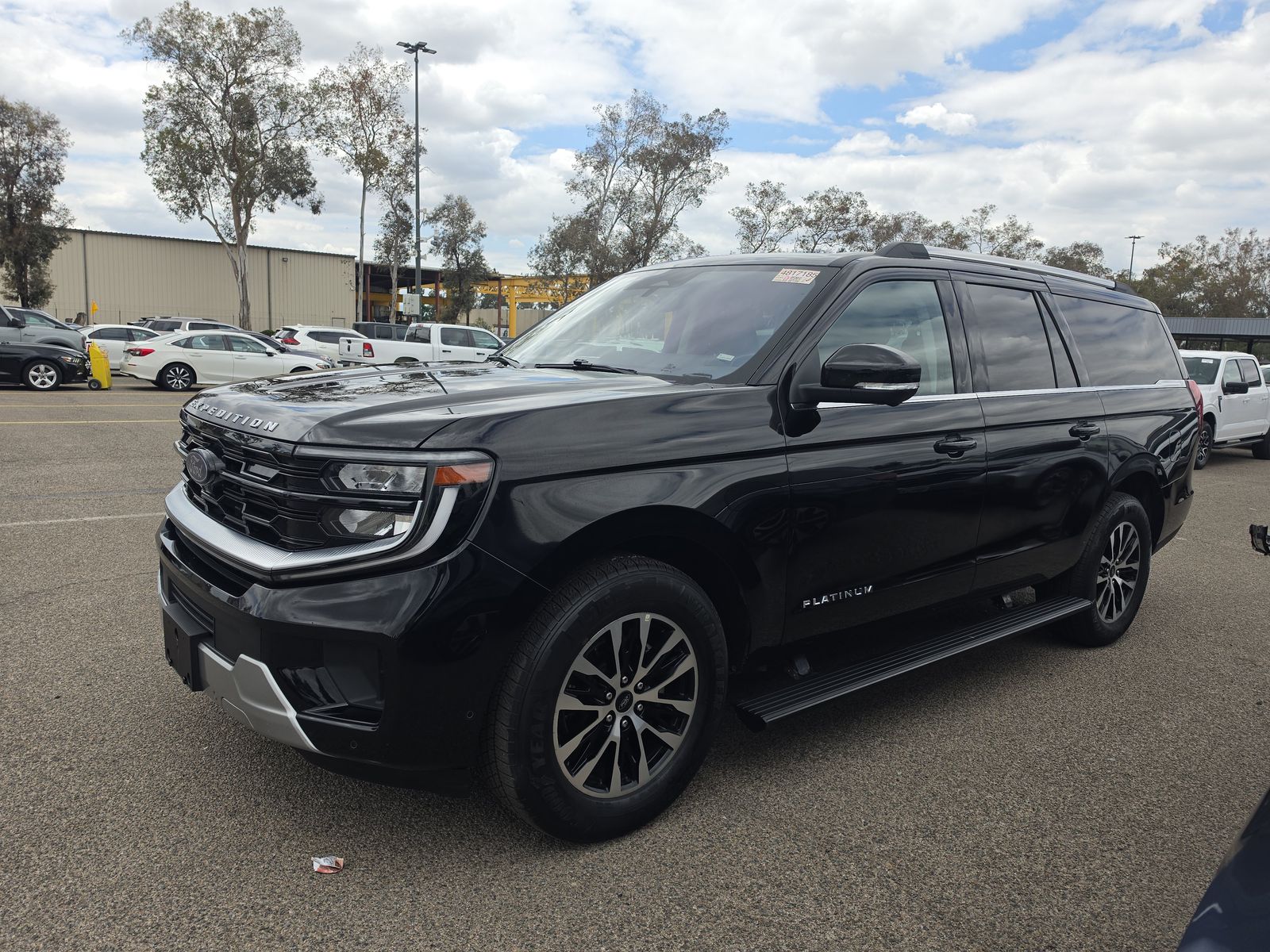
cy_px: 476
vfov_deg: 58.9
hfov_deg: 73.9
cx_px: 635
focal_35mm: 23
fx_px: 844
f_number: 1.4
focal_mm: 6.5
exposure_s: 1/781
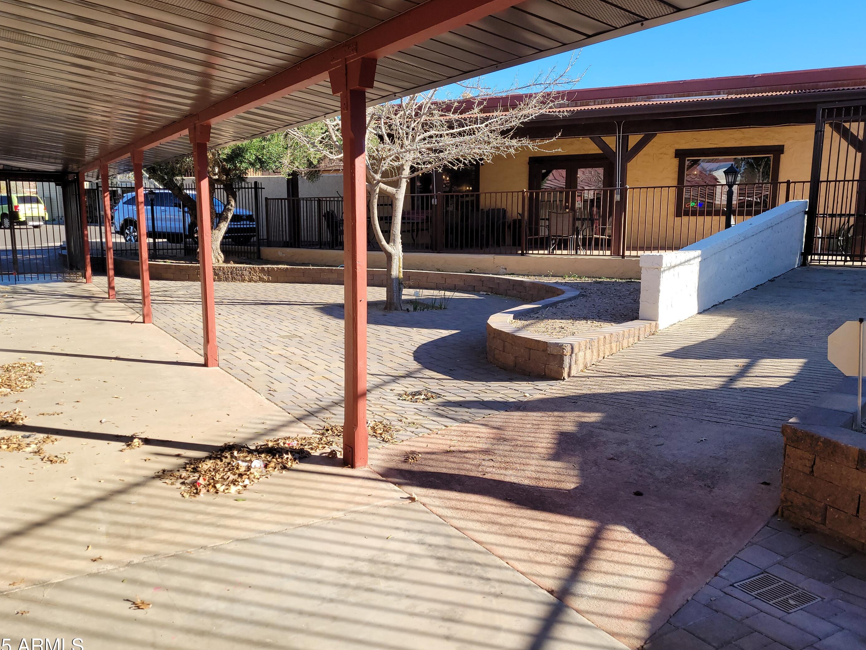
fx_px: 700
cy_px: 328
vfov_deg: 49.7
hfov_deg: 63.4
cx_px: 433
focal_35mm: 28
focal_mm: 5.4
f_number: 1.8
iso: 40
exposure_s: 1/1002
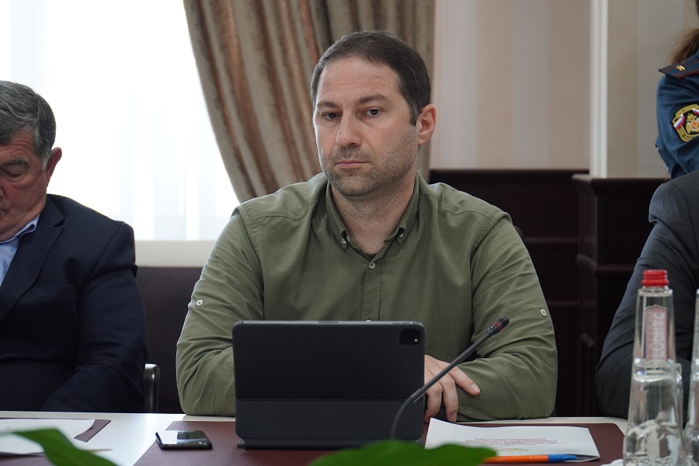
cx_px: 350
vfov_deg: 13.8
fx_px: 1922
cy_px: 233
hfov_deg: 20.6
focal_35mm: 99
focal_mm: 66
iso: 1250
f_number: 4
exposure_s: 1/125
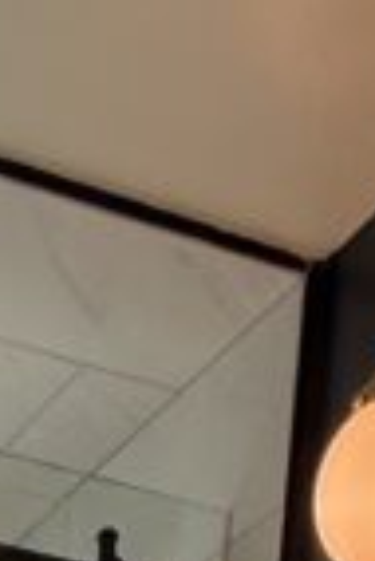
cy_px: 1821
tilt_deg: -14.8
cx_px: -146
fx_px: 1637
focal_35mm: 105
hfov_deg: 12.6
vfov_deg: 10.5
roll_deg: -1.9
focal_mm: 2.22
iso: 64
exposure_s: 1/190
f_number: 2.2
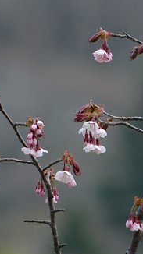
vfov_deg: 2.8
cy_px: 110
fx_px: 5205
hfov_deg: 1.6
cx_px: 134
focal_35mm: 771
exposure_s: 1/320
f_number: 7.1
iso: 200
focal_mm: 200
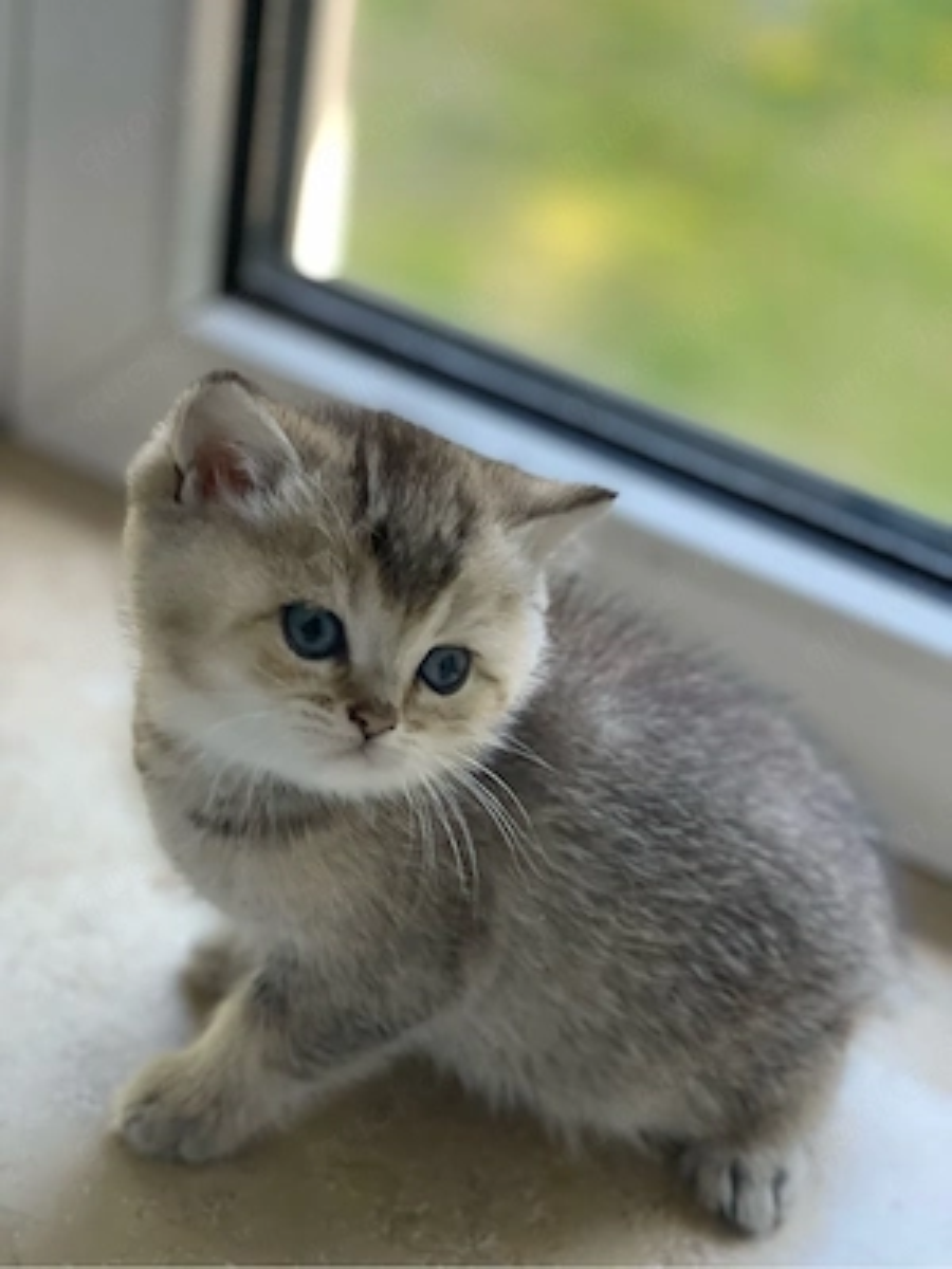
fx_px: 2347
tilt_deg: -31.0
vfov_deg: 30.3
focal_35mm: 64
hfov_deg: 22.9
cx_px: 476
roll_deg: -10.1
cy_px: 634
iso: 250
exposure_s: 1/113
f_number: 2.2
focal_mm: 7.5
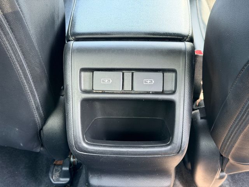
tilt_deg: -37.0
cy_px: 94
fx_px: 345
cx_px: 124
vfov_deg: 30.3
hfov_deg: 39.7
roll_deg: +0.9
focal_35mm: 48
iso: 160
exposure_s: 1/83
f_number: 1.78
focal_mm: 6.76
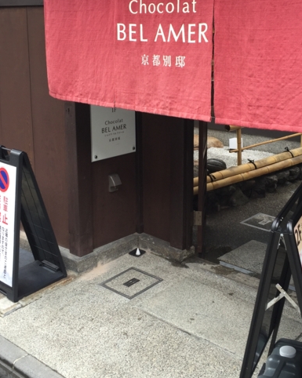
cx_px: 187
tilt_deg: -10.6
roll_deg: +0.0
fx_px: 526
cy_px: 145
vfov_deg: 39.3
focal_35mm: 47
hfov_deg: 31.9
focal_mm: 4.15
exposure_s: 1/60
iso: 32
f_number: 2.2
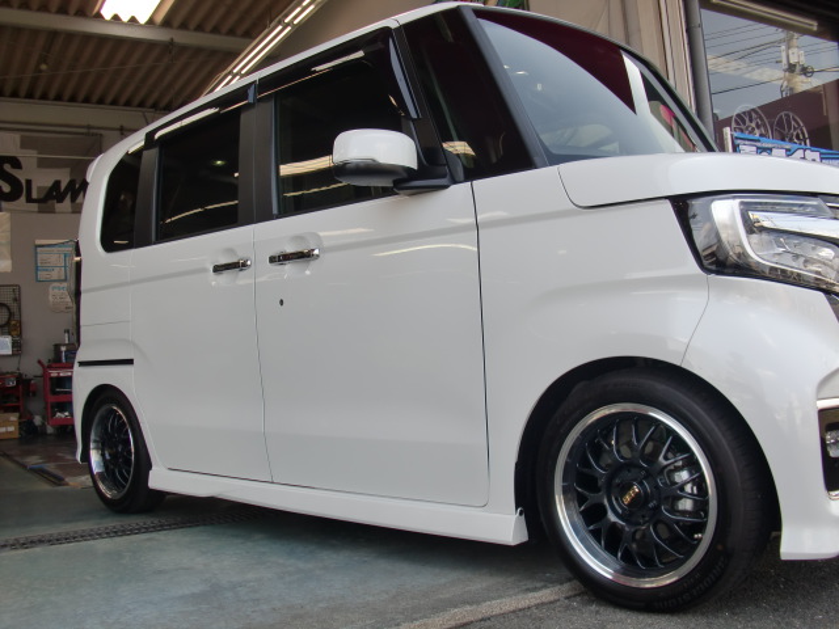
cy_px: 314
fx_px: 873
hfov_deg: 51.4
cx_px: 420
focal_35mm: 36
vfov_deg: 39.7
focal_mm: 6.3
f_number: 2.8
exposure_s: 1/400
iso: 64
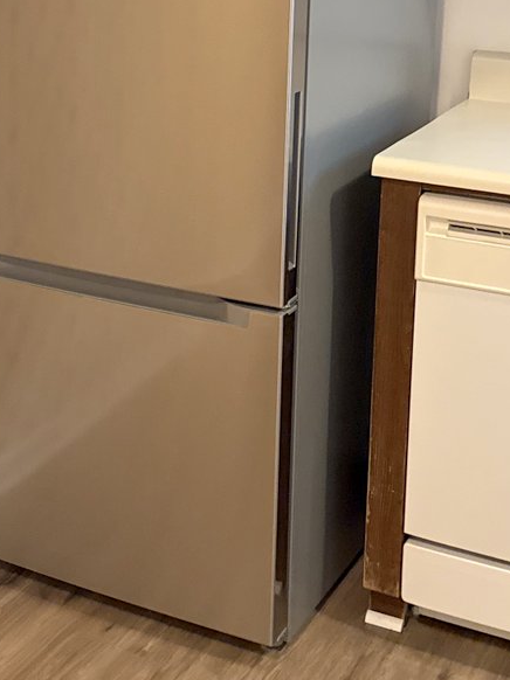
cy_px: 138
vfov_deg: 28.8
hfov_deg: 22.2
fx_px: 1297
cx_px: 179
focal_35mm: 66
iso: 640
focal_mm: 6.76
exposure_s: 1/40
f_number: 1.78
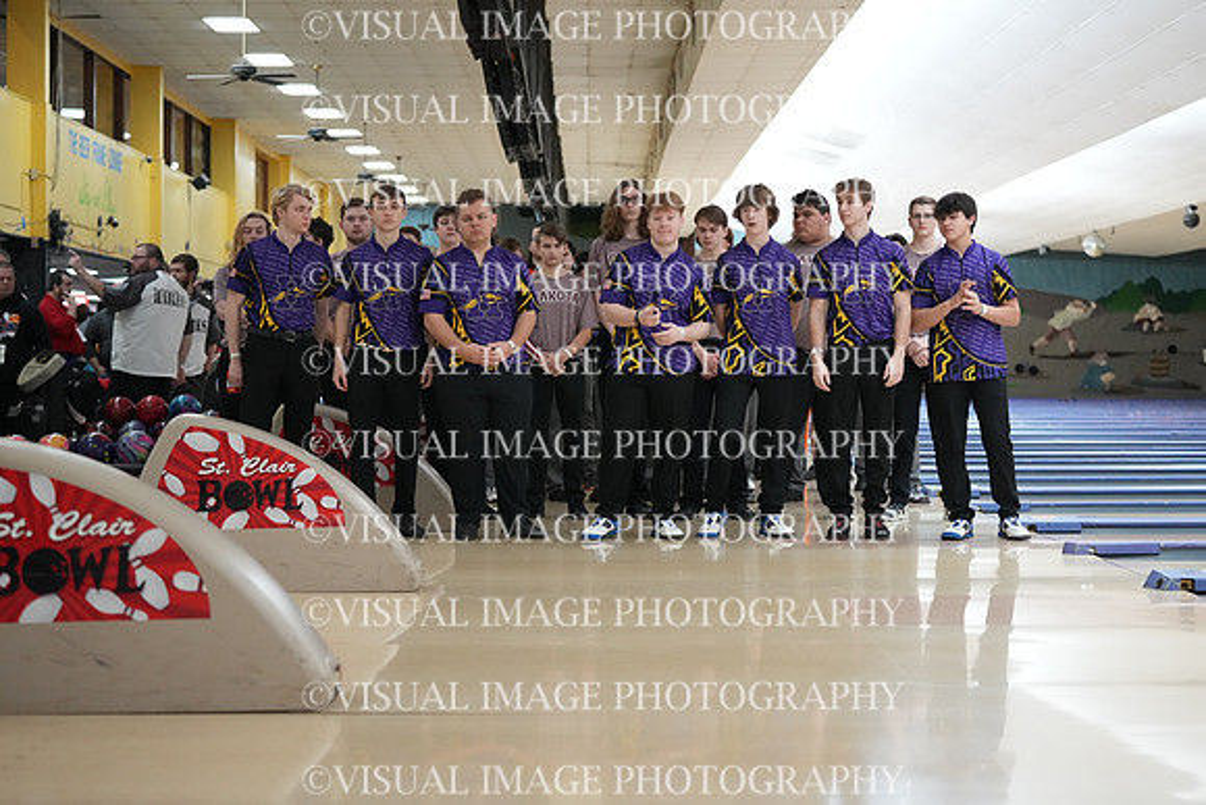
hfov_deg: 28.8
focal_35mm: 70
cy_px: 402
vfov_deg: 19.5
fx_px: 2345
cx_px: 603
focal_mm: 70
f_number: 2.8
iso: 6400
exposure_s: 1/400
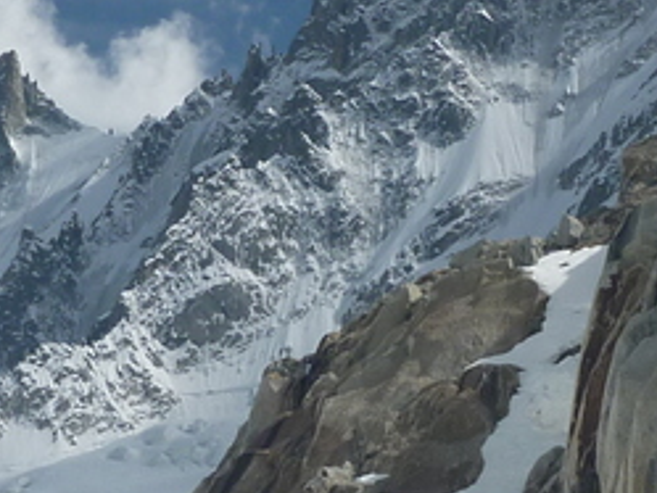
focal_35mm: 122
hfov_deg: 16.1
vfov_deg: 12.2
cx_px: 322
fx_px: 2317
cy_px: 221
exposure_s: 1/200
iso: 80
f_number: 10
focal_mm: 4.9
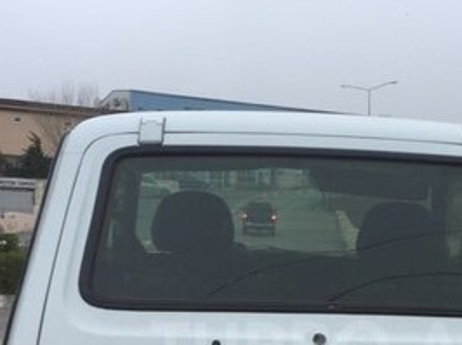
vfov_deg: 19.8
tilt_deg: -6.9
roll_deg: +0.2
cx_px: 328
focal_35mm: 72
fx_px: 960
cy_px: 348
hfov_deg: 26.8
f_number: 2.2
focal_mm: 4.15
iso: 40
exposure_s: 1/50
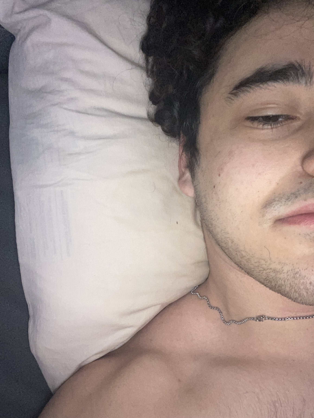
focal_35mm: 30
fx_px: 363
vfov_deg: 60.0
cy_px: 209
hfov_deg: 46.8
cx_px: 157
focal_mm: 2.71
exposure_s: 1/30
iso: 250
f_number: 2.2
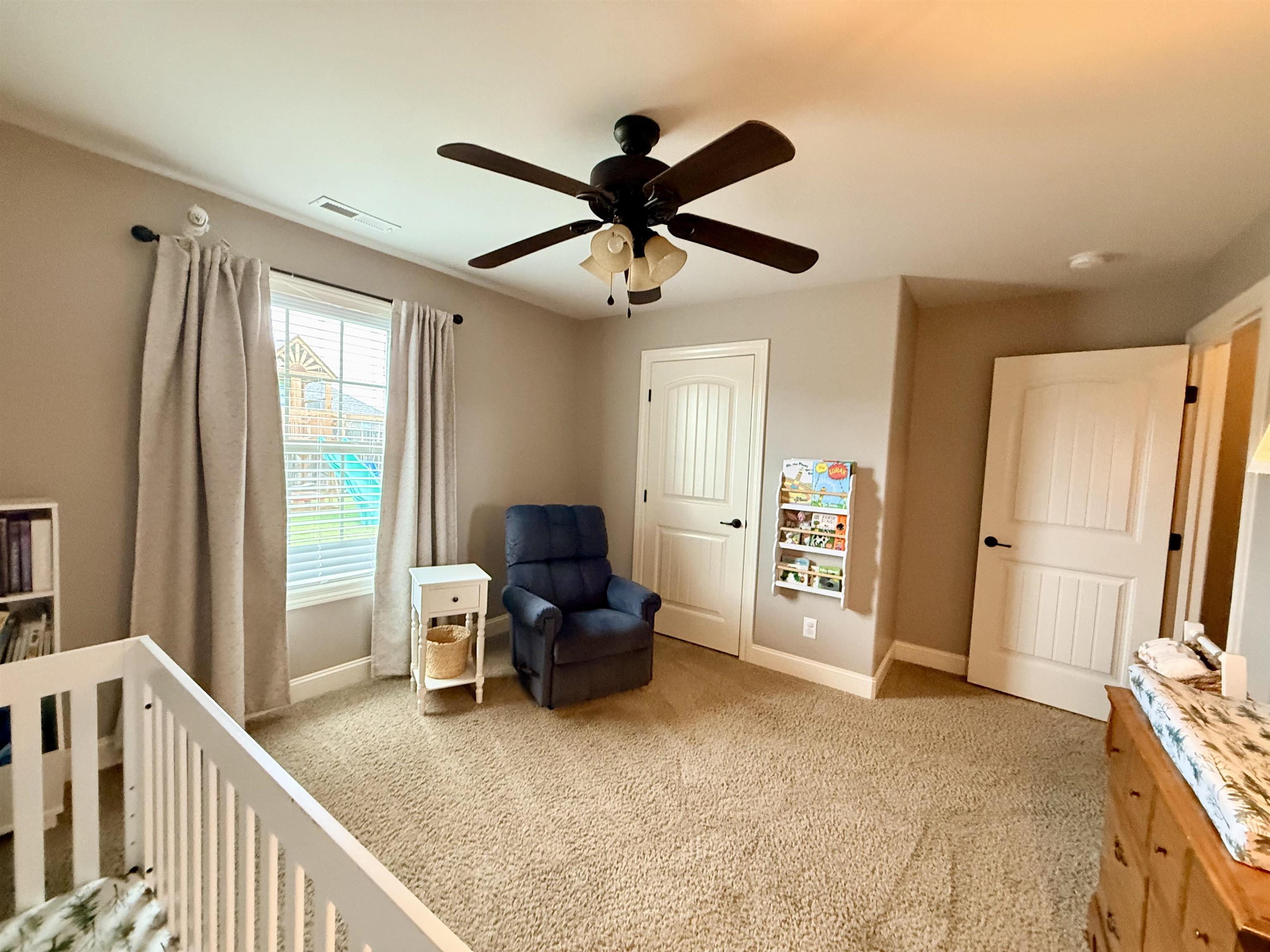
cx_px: 635
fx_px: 514
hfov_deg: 102.1
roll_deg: -3.0
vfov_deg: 85.7
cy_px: 476
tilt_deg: -3.9
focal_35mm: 14
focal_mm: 2.22
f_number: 2.2
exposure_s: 1/60
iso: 500
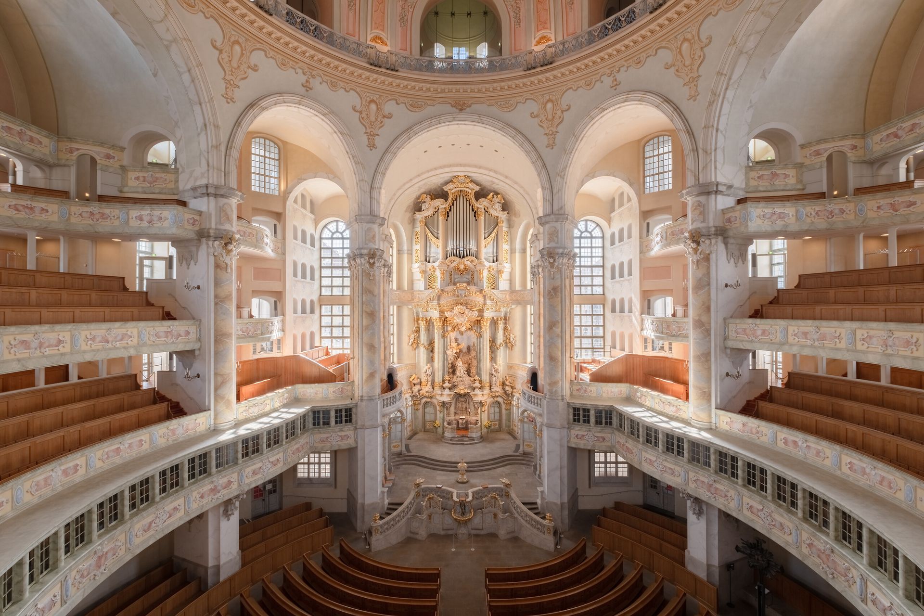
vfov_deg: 77.3
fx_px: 385
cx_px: 462
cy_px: 308
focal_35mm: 15
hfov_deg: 100.4
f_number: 8
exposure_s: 1/400
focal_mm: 10
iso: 125
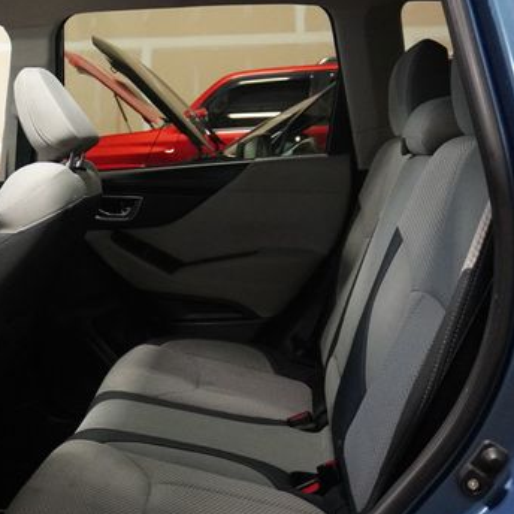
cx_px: 134
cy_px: 241
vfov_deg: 34.1
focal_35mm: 50
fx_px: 836
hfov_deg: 33.5
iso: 6400
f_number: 4
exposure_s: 1/125
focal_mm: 21
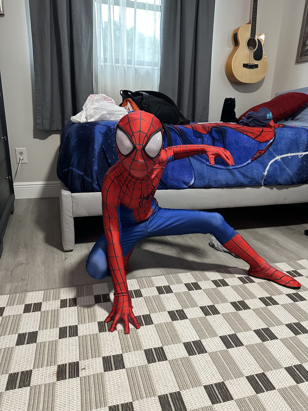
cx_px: 154
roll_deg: -1.6
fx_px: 285
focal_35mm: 24
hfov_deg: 56.8
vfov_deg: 71.6
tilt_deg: -18.5
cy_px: 206
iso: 640
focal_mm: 6.86
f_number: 1.78
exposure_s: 1/60
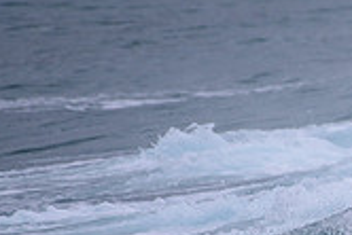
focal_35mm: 2145
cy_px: 210
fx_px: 20991
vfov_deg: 0.6
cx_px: 566
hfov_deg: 1.0
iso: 140
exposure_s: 1/2000
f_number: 5.6
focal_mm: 500
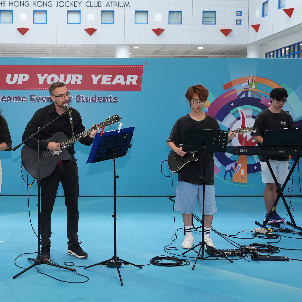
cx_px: 57
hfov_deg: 33.6
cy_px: 145
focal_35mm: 49
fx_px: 484
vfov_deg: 34.7
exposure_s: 1/200
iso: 640
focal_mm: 31
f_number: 3.5
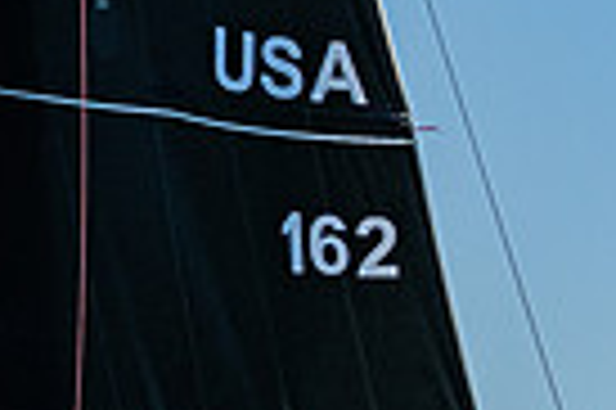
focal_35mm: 750
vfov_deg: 1.8
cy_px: 465
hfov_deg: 2.7
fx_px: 12818
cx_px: -401
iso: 400
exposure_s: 1/6400
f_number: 5.6
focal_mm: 130
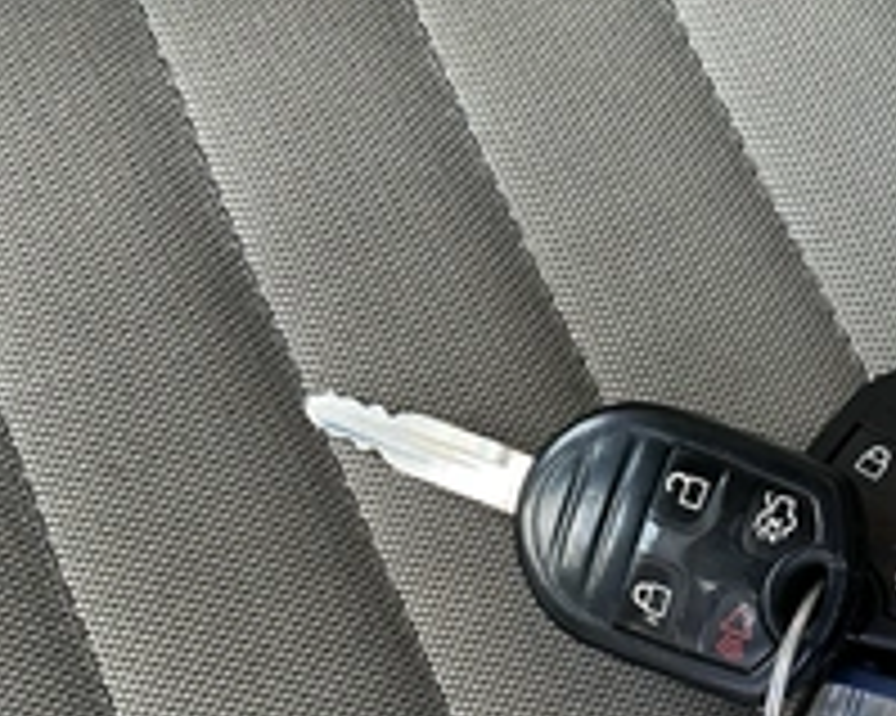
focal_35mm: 55
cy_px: 626
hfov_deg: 32.0
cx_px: 851
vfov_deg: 26.8
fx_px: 1458
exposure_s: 1/105
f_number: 1.8
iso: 64
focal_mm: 3
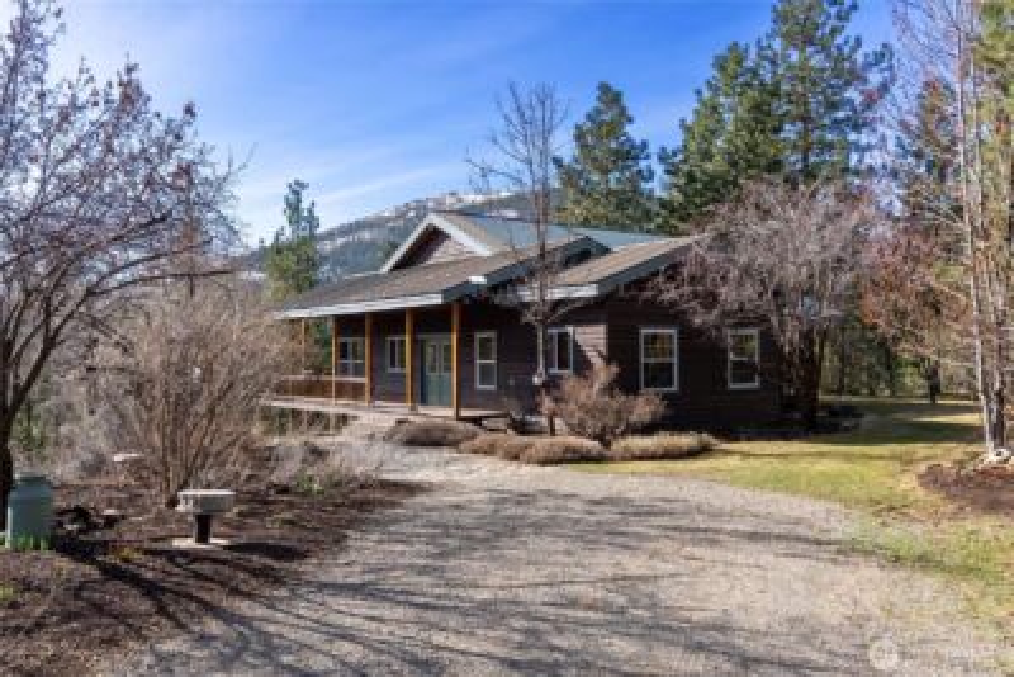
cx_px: 507
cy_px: 338
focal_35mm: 29
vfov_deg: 44.4
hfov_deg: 62.9
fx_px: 828
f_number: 11
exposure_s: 1/3200
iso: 80
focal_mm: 29.4
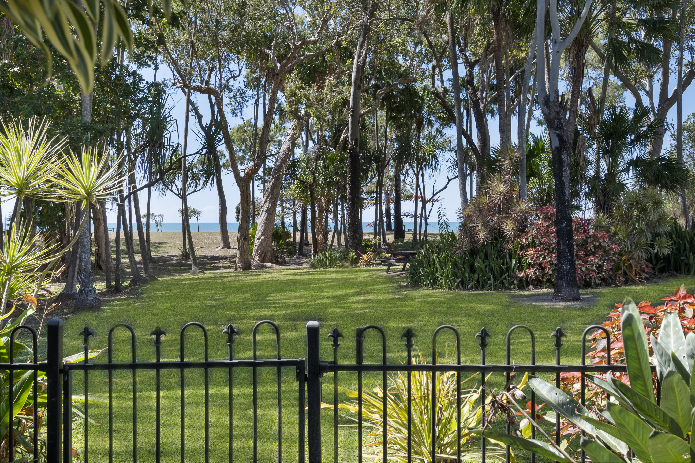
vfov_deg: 29.9
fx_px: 869
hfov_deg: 43.6
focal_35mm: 45
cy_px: 232
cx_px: 348
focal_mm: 30
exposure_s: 1/500
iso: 400
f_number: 8
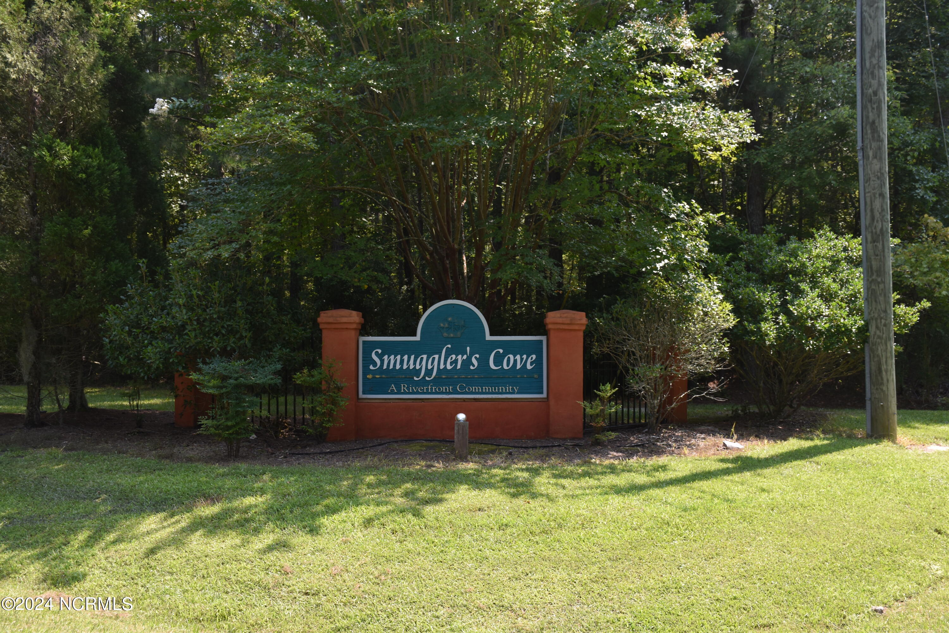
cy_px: 316
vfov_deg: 36.9
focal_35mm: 36
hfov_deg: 53.1
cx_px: 474
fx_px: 949
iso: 100
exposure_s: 1/160
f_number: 6.3
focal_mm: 24
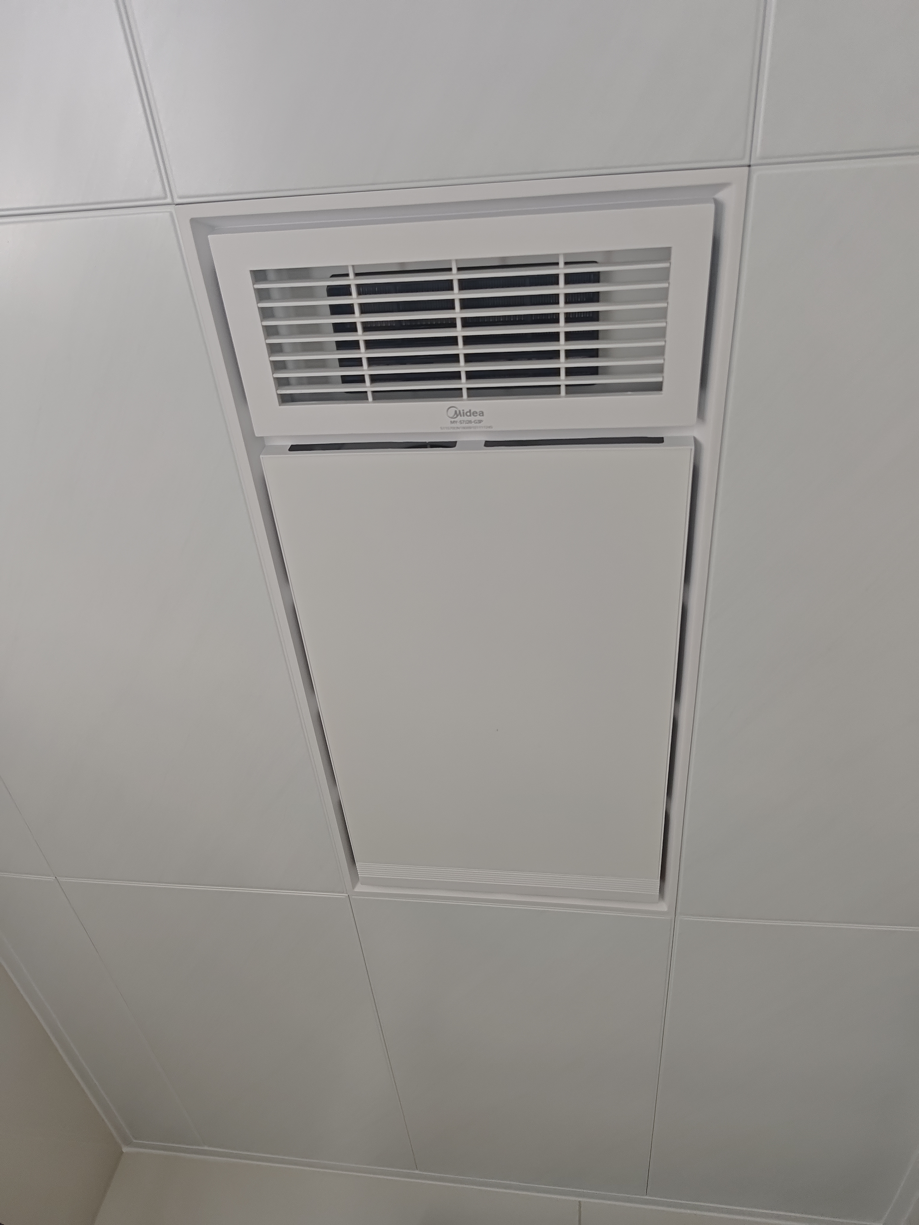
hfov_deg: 58.9
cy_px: 612
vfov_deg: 73.9
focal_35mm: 23
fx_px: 814
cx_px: 460
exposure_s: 1/100
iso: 475
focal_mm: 5.56
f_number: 1.88
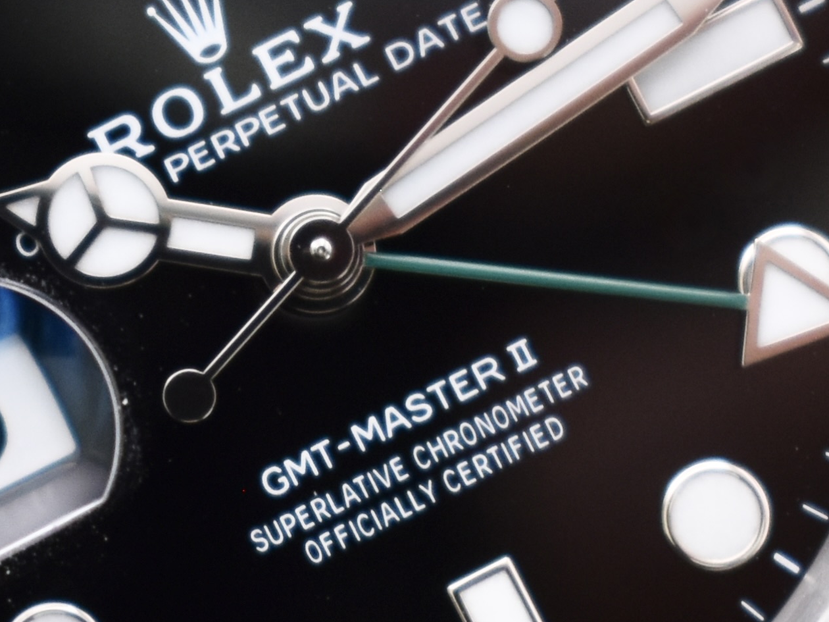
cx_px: 309
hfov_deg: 6.3
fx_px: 7568
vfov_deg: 4.7
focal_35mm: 316
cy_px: 247
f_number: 5.6
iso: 450
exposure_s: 1/125
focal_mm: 46
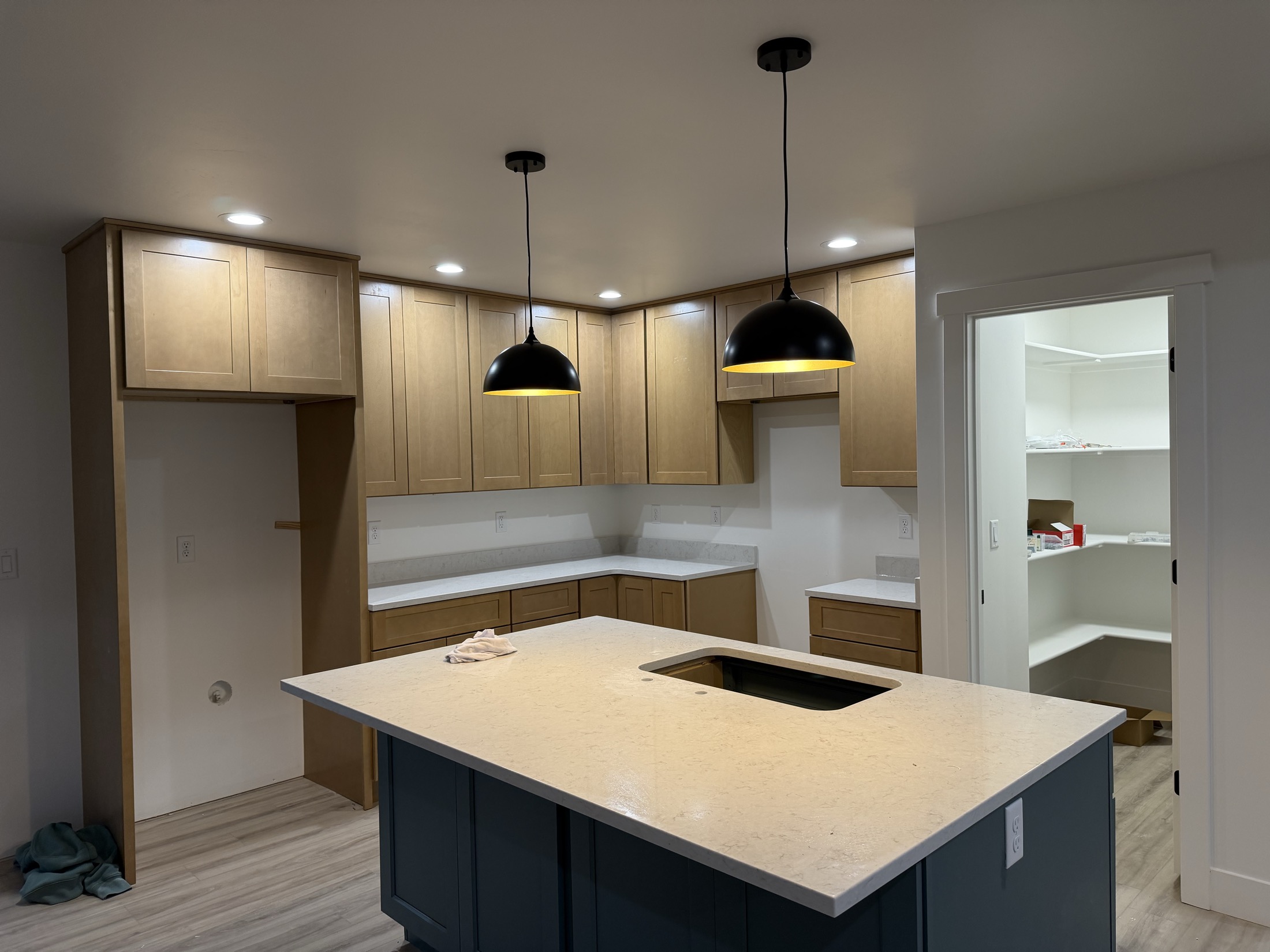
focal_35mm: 24
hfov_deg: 71.6
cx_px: 635
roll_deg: +1.5
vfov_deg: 56.8
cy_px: 476
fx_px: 881
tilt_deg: -1.9
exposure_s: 1/120
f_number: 1.78
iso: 160
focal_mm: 6.76
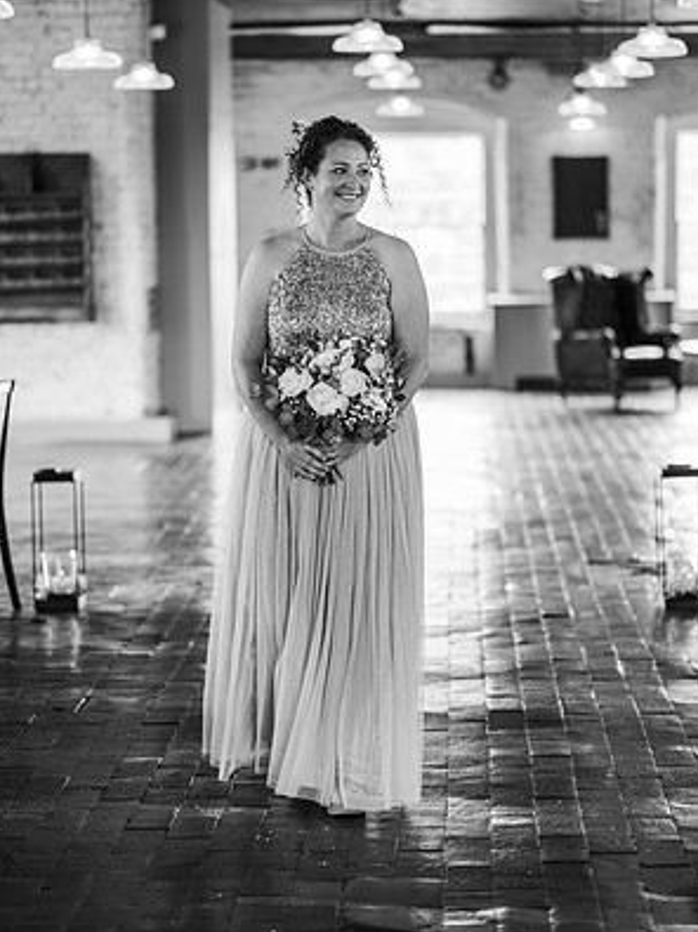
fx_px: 2502
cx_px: 348
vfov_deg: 21.1
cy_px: 437
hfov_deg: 15.9
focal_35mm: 93
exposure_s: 1/200
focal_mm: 85
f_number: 1.8
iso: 500
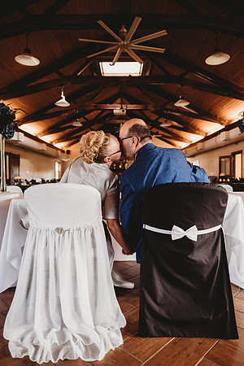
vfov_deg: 73.7
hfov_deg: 53.1
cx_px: 122
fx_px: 244
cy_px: 183
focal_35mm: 24
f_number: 2.5
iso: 800
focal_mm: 24
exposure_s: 1/125
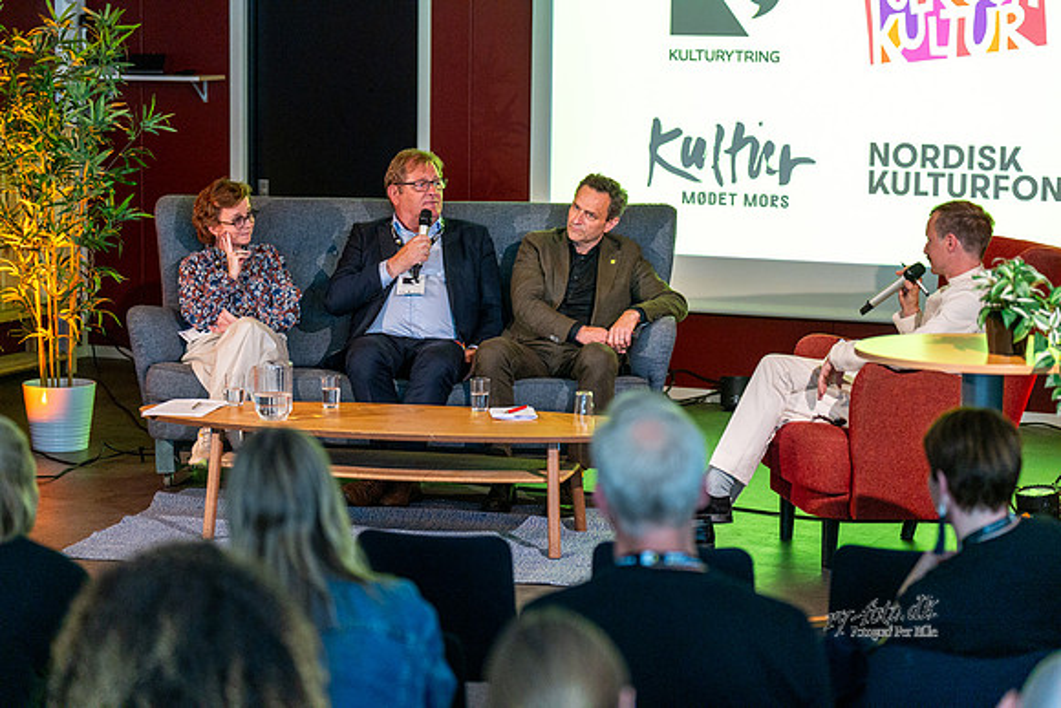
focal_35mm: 87
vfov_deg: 15.7
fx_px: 2565
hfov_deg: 23.4
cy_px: 354
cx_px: 530
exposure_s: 1/400
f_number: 2.8
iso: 3200
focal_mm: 87
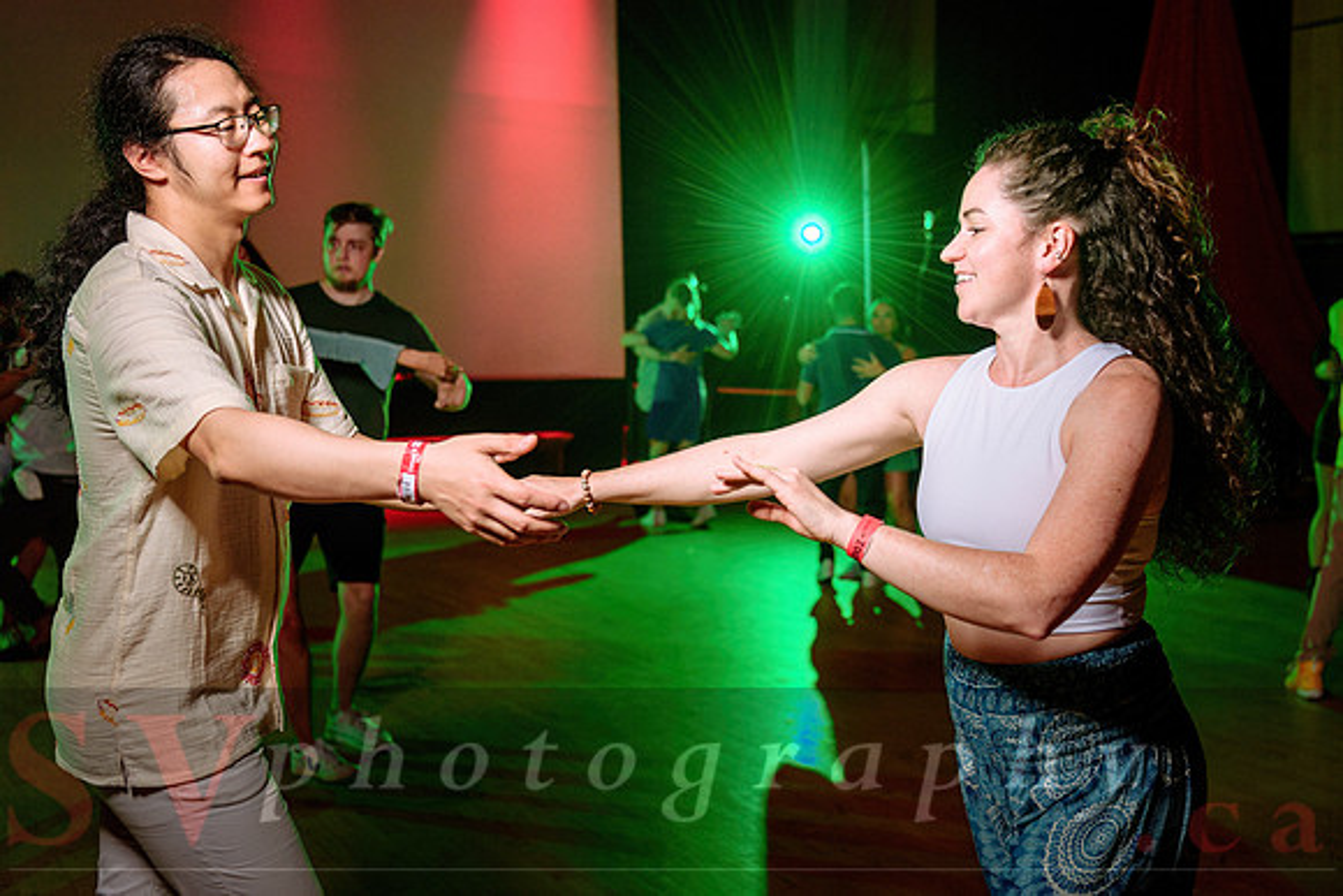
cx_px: 757
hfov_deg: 48.9
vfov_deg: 33.8
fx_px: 1472
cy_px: 391
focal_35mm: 39
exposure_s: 1/60
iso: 1000
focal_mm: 35
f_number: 2.8
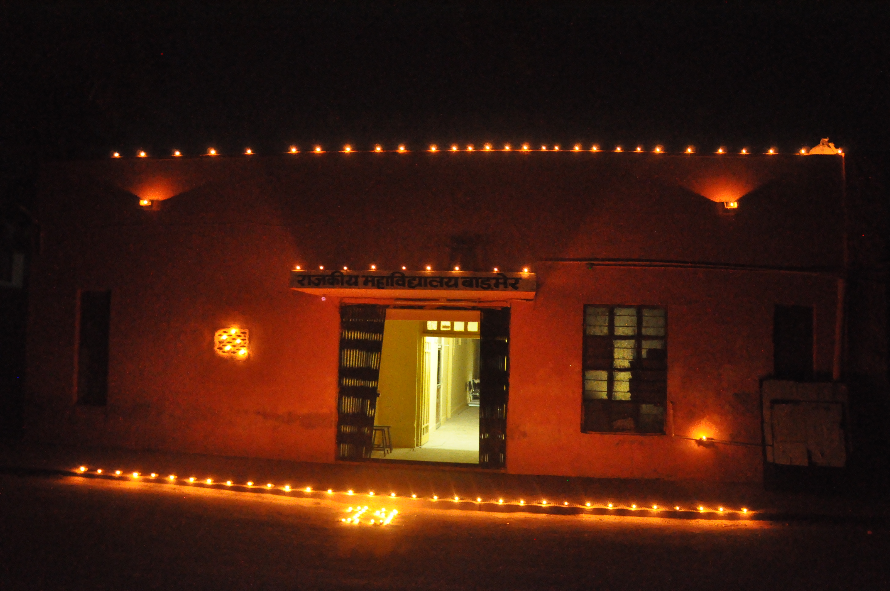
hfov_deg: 67.4
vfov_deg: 47.8
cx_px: 445
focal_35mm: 27
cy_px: 296
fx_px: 667
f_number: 3.5
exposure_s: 1/13
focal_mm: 18
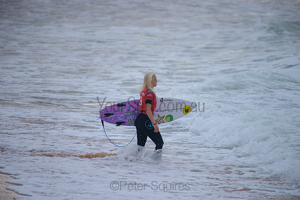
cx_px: 150
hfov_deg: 4.1
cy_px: 100
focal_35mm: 500
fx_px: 4167
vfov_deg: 2.8
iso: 320
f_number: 5.6
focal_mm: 500
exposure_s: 1/2000
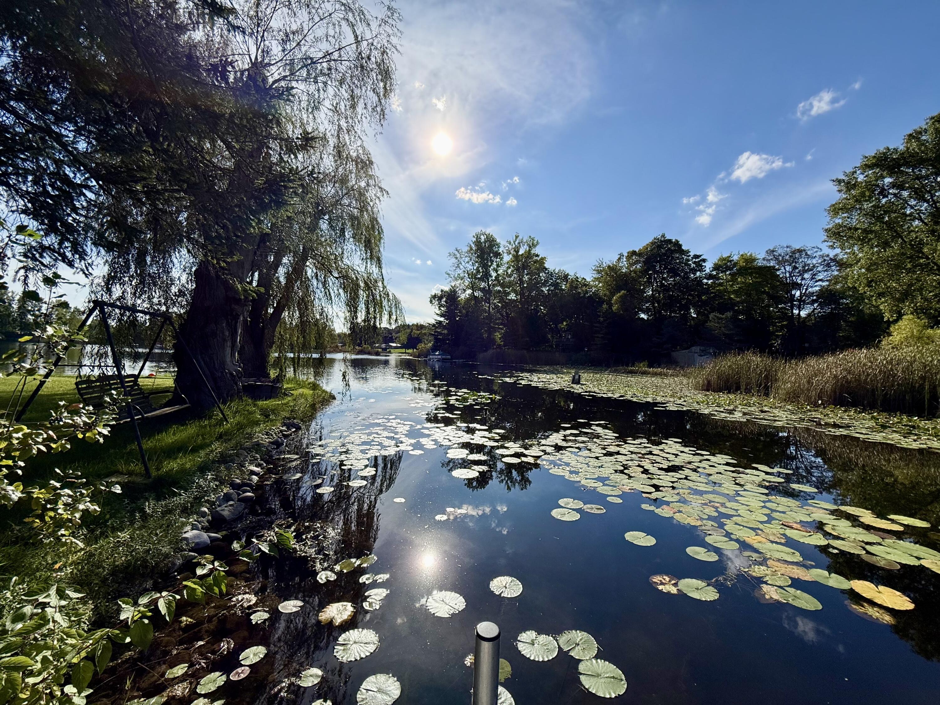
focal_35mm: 14
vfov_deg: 85.7
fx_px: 380
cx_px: 470
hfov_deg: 102.1
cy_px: 352
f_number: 2.2
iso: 50
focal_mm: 2.22
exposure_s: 1/4149
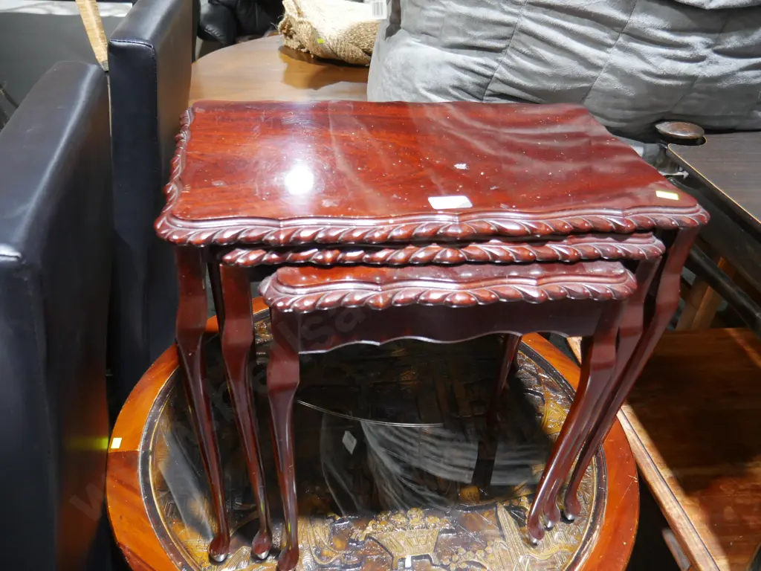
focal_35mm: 28
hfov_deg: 63.4
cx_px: 380
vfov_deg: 49.7
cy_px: 286
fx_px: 616
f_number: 3.5
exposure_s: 1/60
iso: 1250
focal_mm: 14
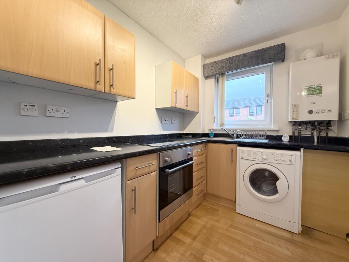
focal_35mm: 14
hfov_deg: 102.1
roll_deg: +0.2
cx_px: 174
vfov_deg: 85.7
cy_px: 131
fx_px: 141
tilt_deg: -1.2
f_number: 2.2
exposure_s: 1/100
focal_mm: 2.22
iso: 160
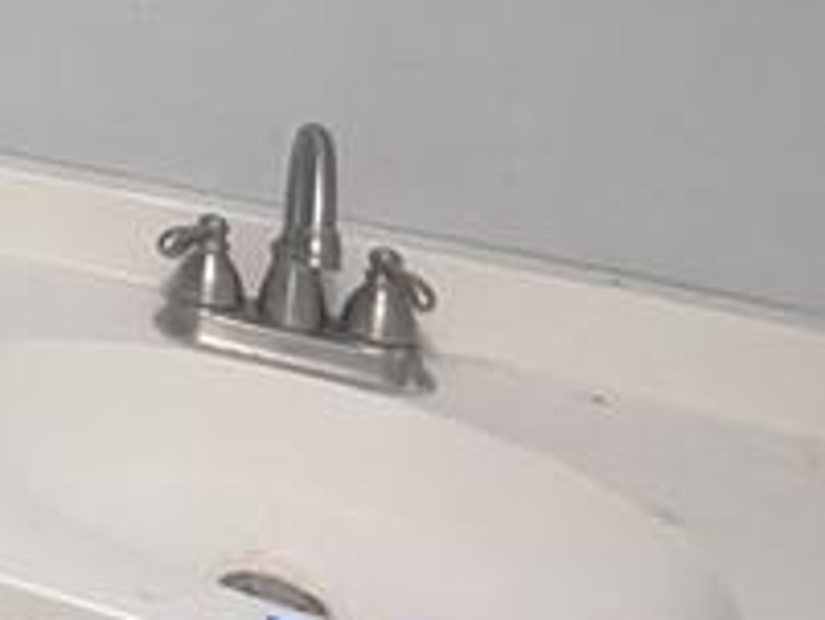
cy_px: -304
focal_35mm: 66
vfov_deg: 19.5
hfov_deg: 19.0
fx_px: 1574
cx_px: -798
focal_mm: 1.95
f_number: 2.2
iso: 1284
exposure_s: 1/15.5
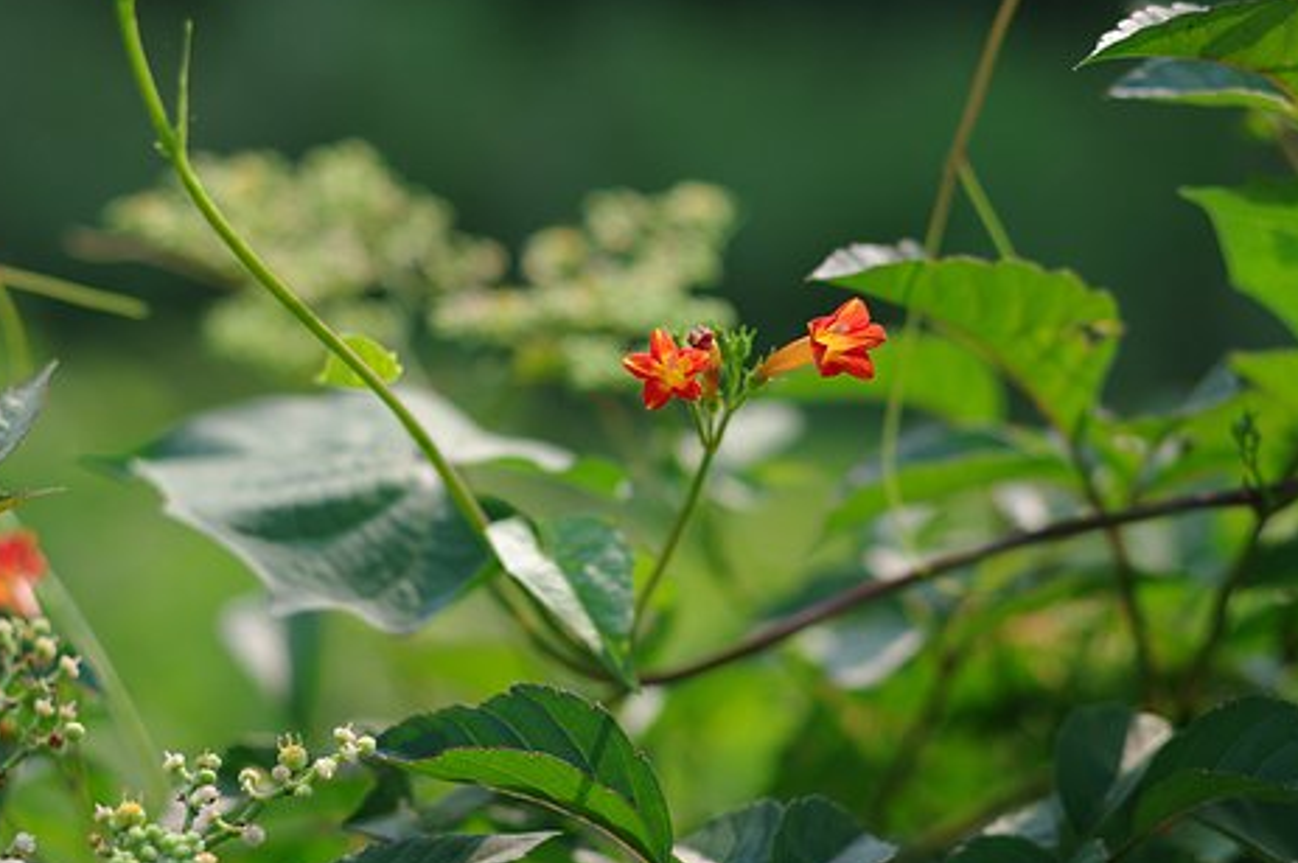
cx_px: 634
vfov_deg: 11.8
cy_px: 437
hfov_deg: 17.7
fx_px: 4179
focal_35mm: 116
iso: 100
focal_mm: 70
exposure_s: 1/500
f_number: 3.5
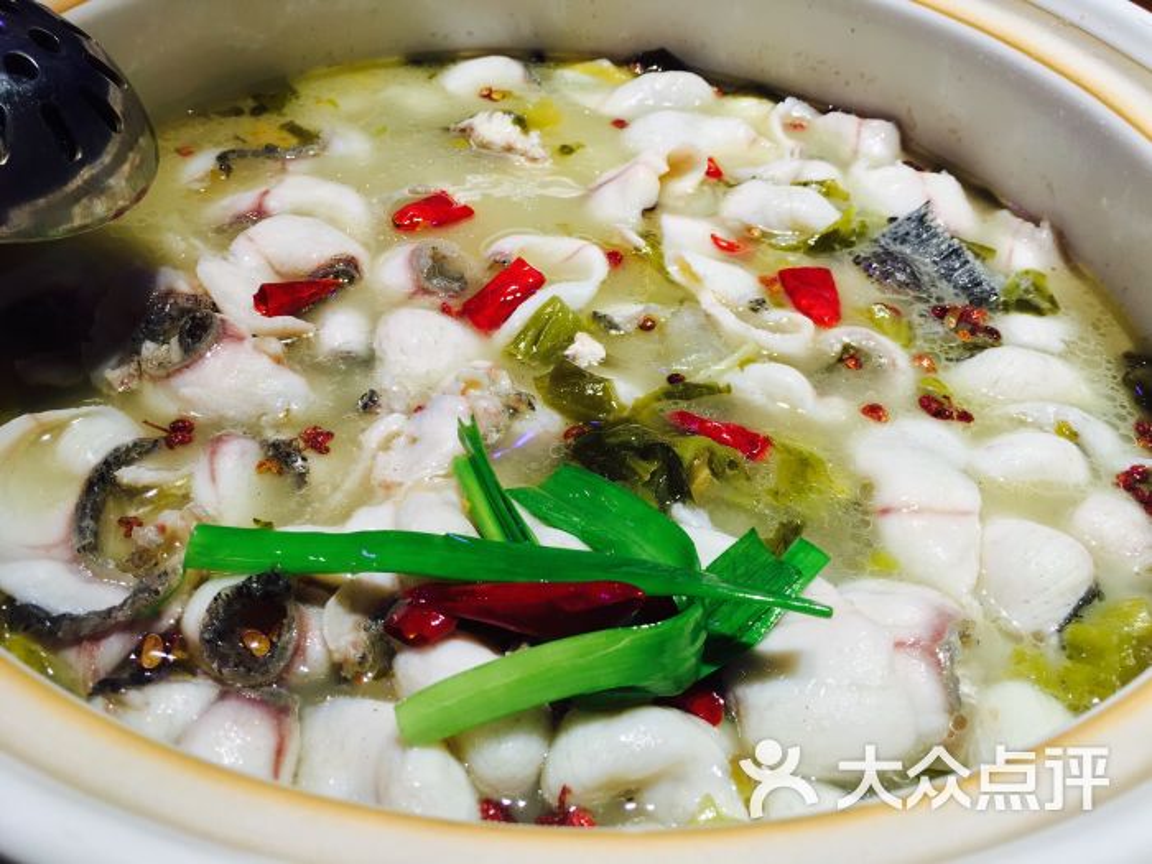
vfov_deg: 48.2
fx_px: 965
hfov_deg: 61.7
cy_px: 432
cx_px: 576
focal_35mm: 29
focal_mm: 4.15
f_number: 2.2
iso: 25
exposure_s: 1/33
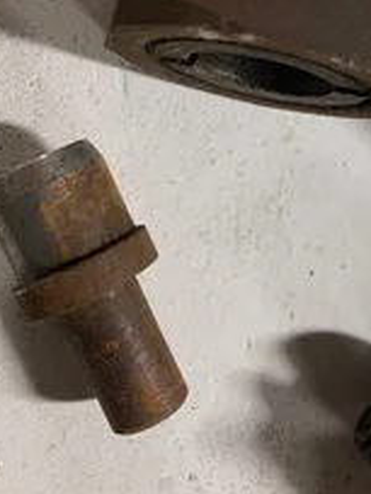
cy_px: 73
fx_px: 729
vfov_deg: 35.8
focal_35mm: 51
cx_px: 272
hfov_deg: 28.2
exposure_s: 1/60
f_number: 1.8
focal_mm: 4.25
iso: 100
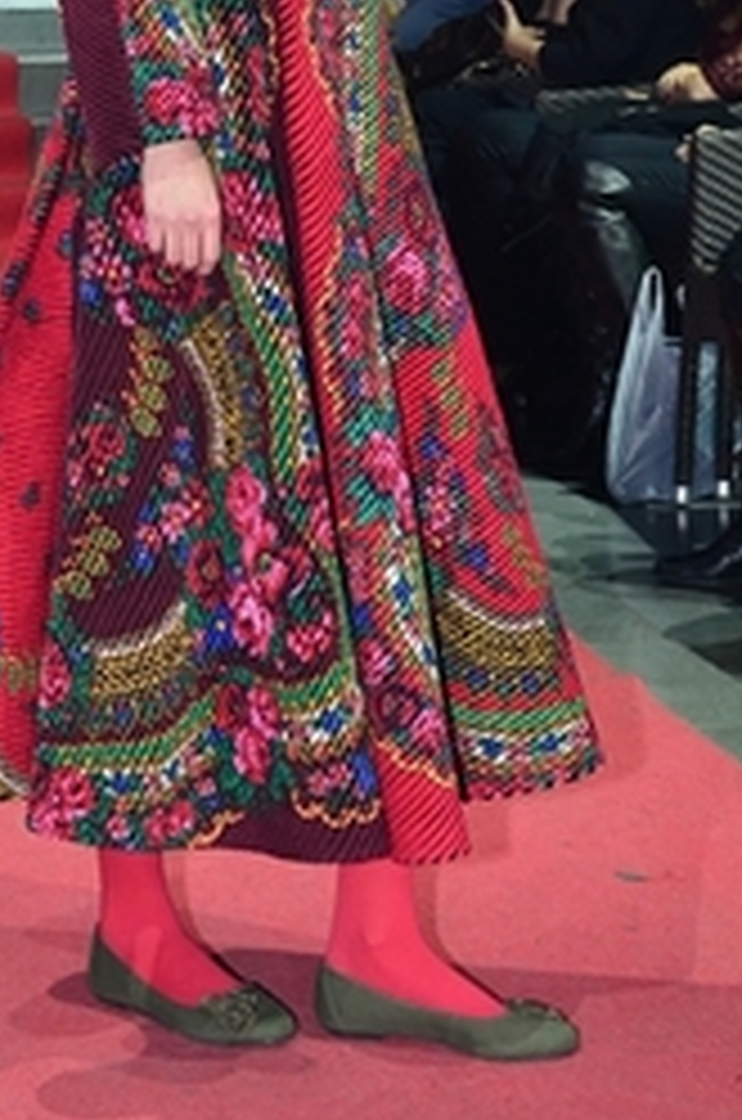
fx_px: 3694
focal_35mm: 119
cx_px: 162
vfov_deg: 17.0
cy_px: 99
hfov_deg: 11.4
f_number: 5.6
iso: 800
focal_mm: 38
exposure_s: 1/125
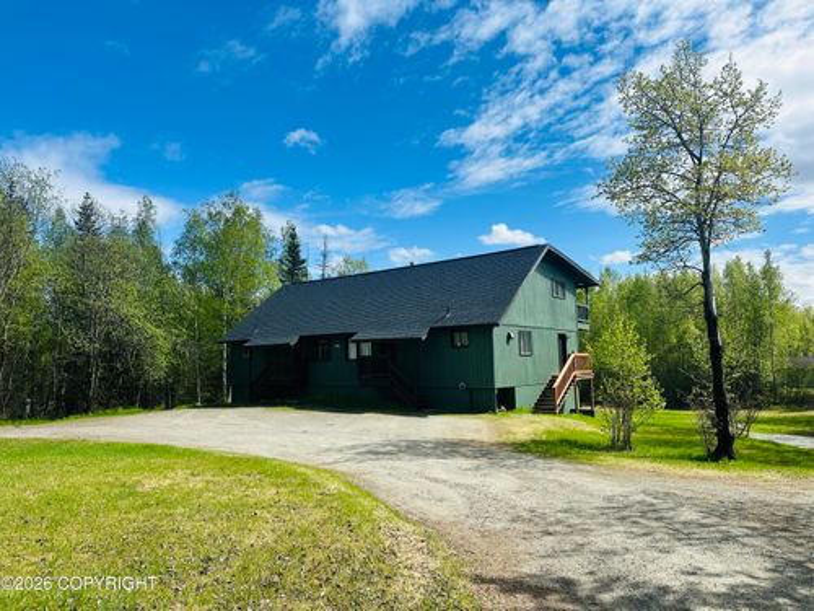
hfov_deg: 71.6
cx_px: 407
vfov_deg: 56.8
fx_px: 564
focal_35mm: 24
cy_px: 306
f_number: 1.78
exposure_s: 1/4762
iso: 80
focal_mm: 6.86
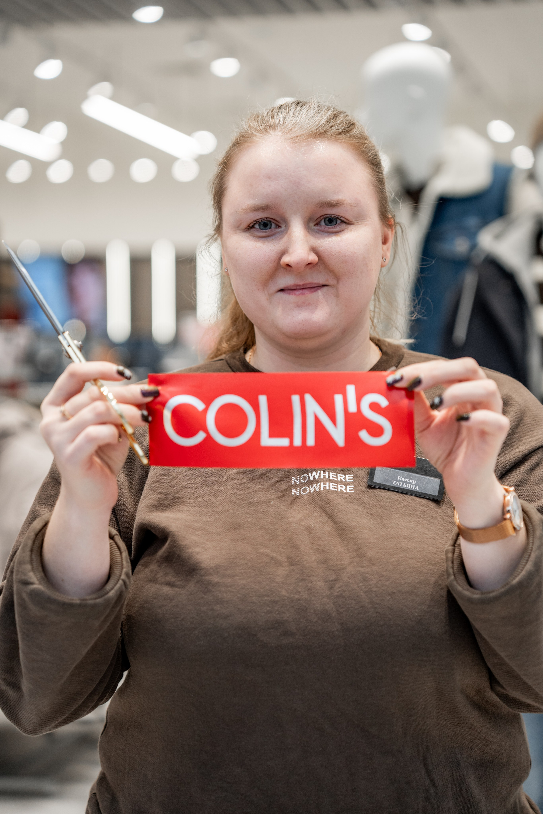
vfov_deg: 27.0
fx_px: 1697
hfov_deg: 18.2
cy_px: 407
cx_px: 272
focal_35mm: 75
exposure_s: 1/200
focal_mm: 75
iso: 800
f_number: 2.8
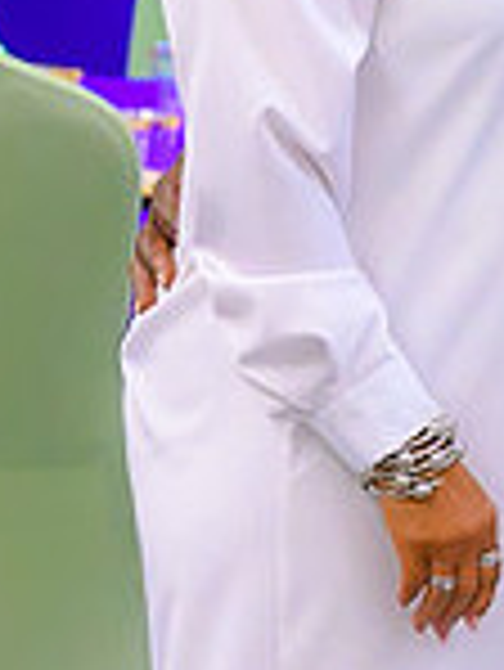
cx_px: 1174
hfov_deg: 3.7
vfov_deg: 5.0
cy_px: -133
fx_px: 7599
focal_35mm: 392
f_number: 2.8
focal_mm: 70
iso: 5000
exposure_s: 1/200
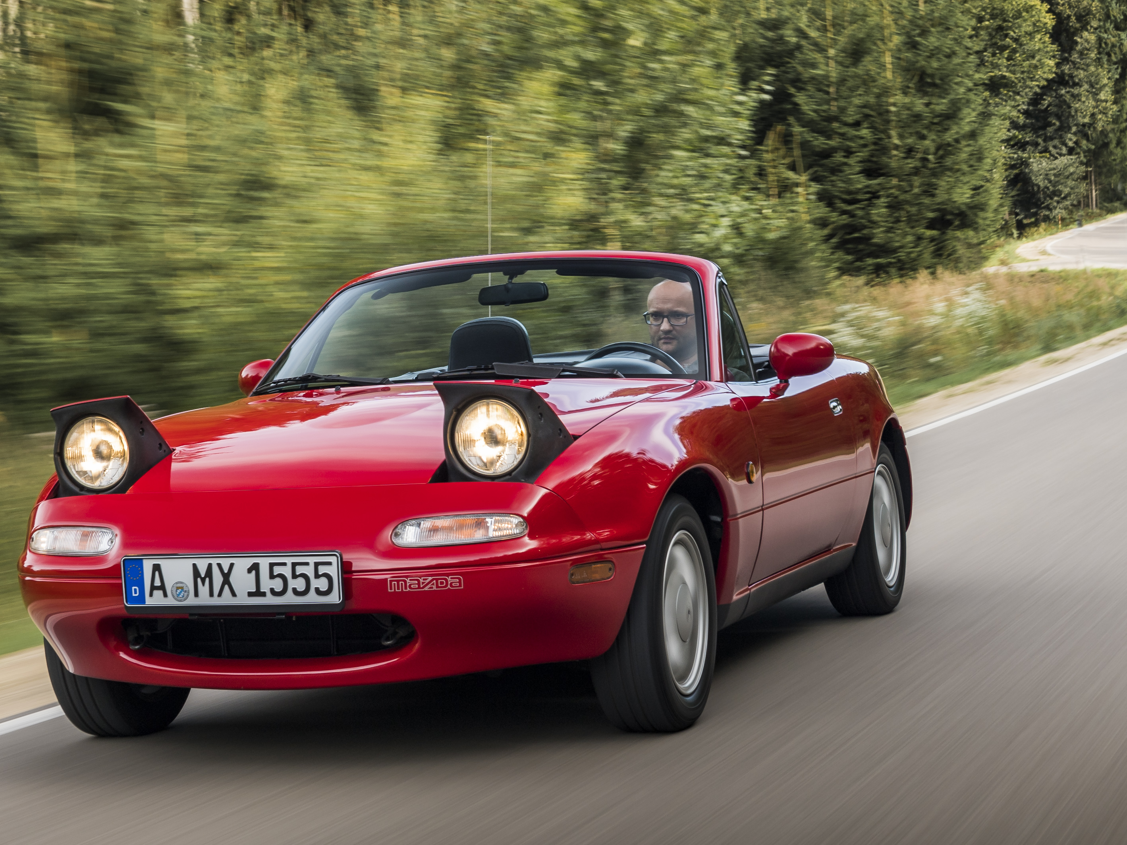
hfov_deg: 23.6
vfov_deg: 17.8
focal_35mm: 83
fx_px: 2702
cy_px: 316
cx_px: 598
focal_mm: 44
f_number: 9
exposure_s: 1/20
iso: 100
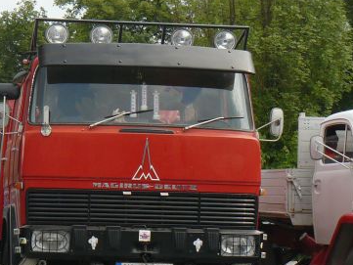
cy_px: 157
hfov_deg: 18.7
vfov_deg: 14.5
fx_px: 1041
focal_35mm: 102
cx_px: -3
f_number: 4
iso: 100
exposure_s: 1/100
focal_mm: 7.6
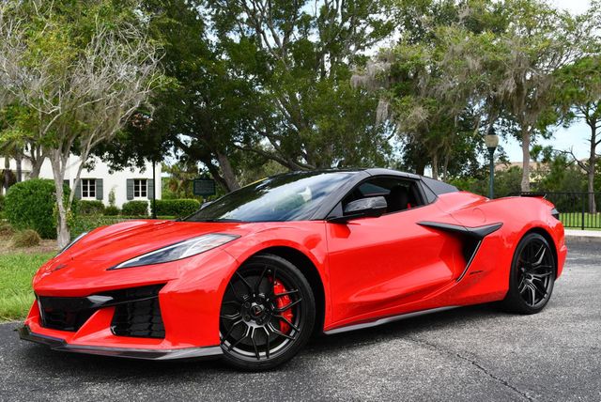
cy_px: 201
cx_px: 300
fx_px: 668
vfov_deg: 33.5
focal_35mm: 40
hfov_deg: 48.4
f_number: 8
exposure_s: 1/250
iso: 160
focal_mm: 20
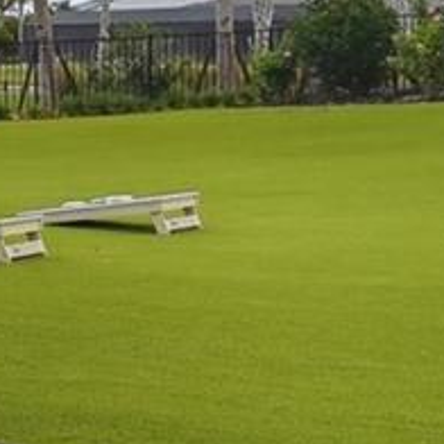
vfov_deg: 16.5
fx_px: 1509
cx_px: -575
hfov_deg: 13.2
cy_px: 43
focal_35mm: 104
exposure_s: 1/640
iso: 100
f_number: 7.1
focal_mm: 10
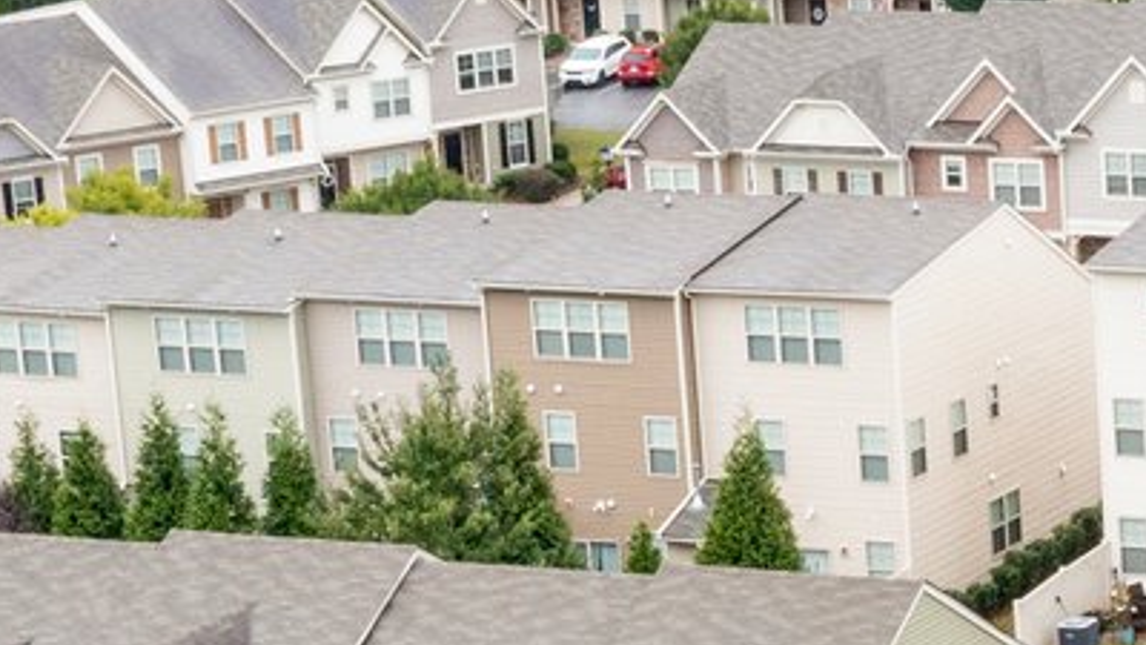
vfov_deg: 8.0
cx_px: 1685
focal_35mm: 150
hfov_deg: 13.5
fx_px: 4558
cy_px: 697
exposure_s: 1/100
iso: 100
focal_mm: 10.26
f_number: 8
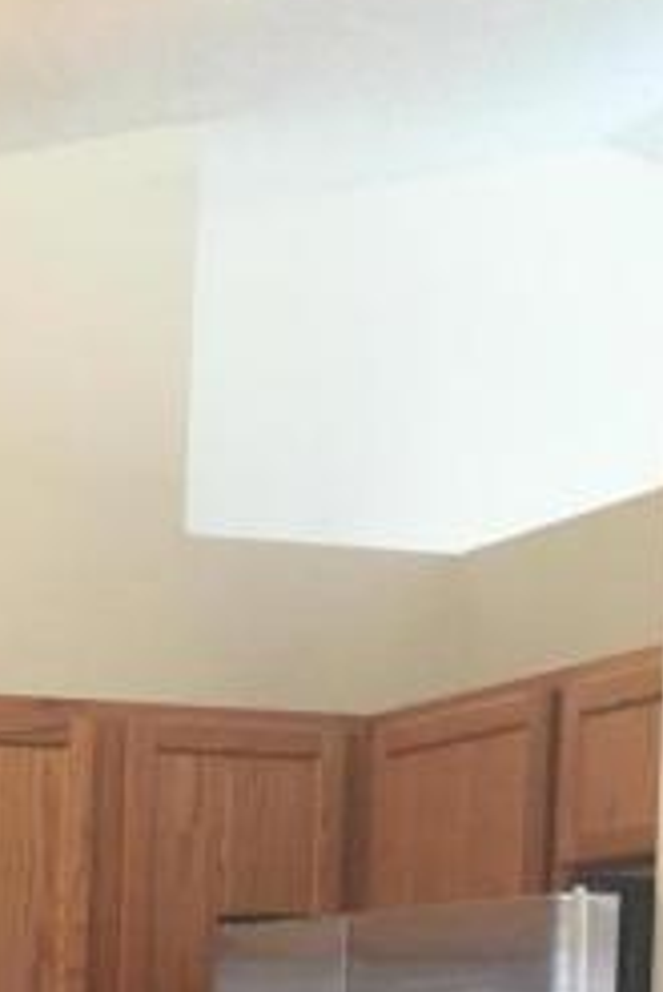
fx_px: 3448
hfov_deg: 10.7
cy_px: 1353
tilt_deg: -3.2
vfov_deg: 15.5
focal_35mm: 125
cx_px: -225
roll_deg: -1.2
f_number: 2.2
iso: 80
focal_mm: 4.15
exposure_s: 1/30
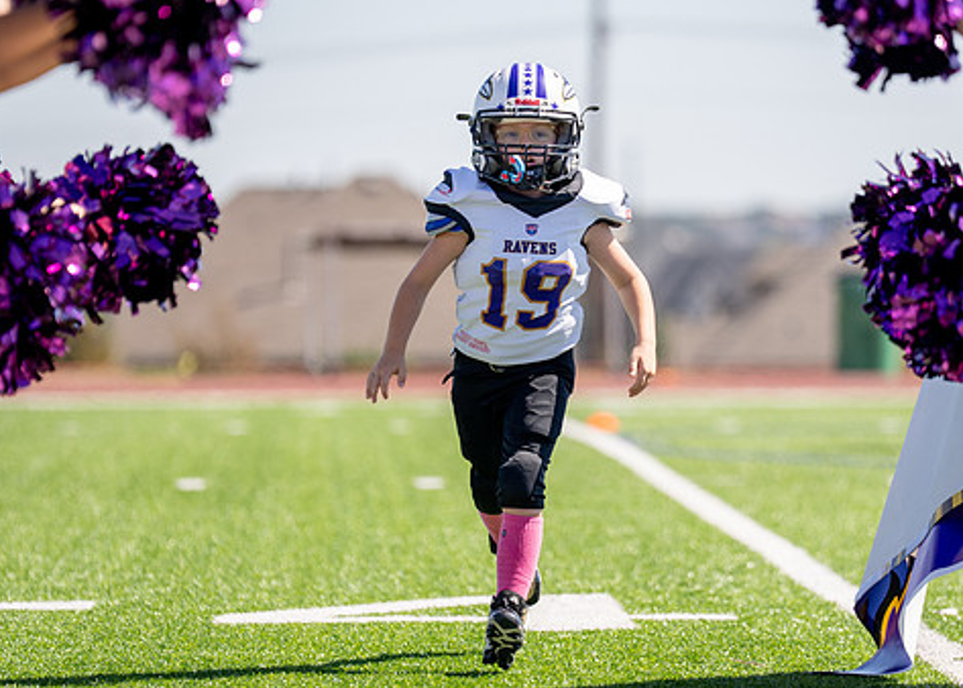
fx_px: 7386
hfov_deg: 7.5
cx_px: 530
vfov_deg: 5.3
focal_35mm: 270
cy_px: 383
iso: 160
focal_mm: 180
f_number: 2.8
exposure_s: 1/2500
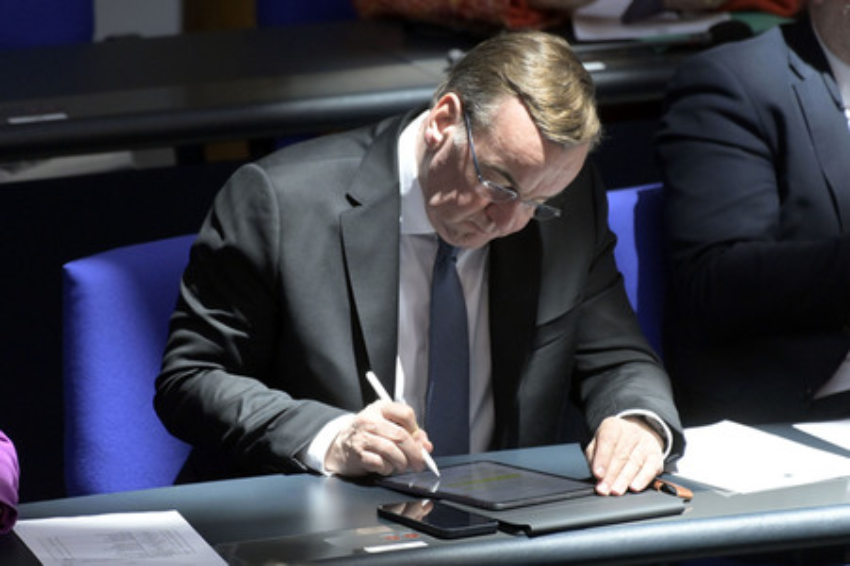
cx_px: 425
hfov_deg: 4.1
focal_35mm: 500
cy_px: 283
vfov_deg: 2.7
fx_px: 11797
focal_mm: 500
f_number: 5.6
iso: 8000
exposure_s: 1/1000
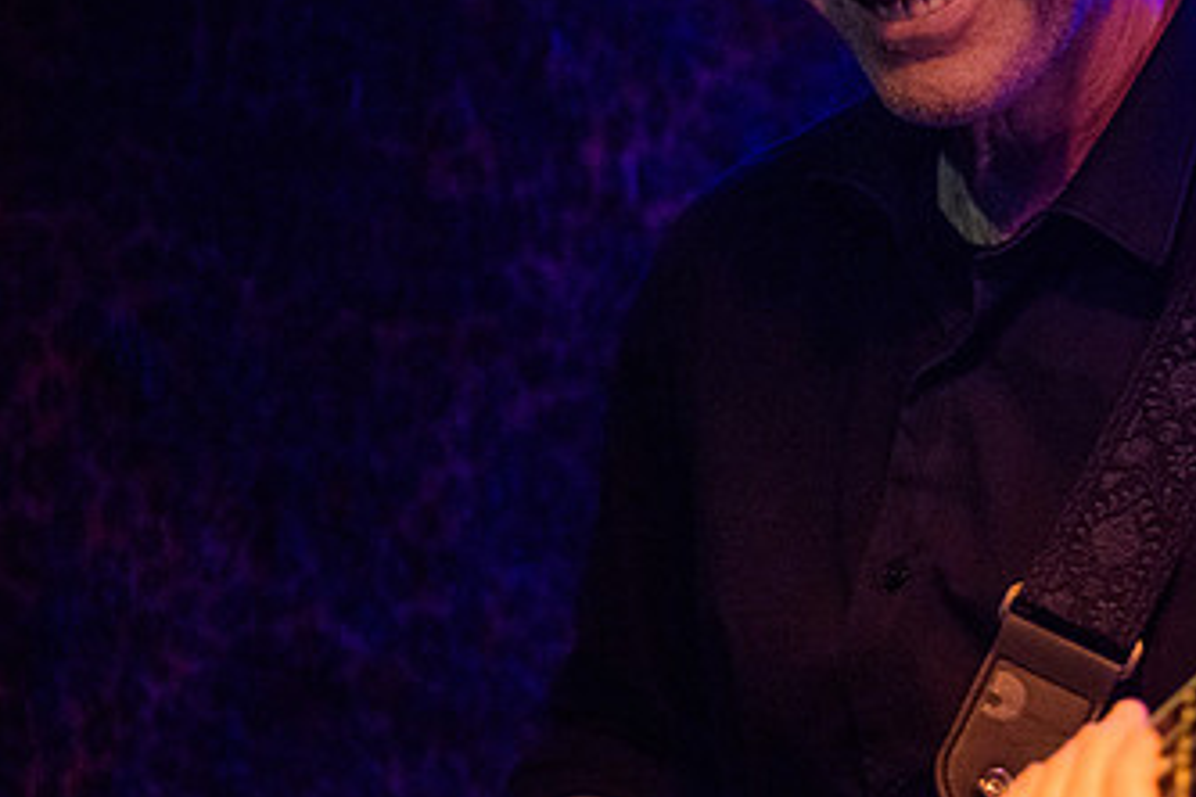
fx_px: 6710
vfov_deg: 6.8
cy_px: 228
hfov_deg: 10.2
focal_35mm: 202
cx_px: 837
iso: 6400
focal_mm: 116
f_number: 3.2
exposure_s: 1/80
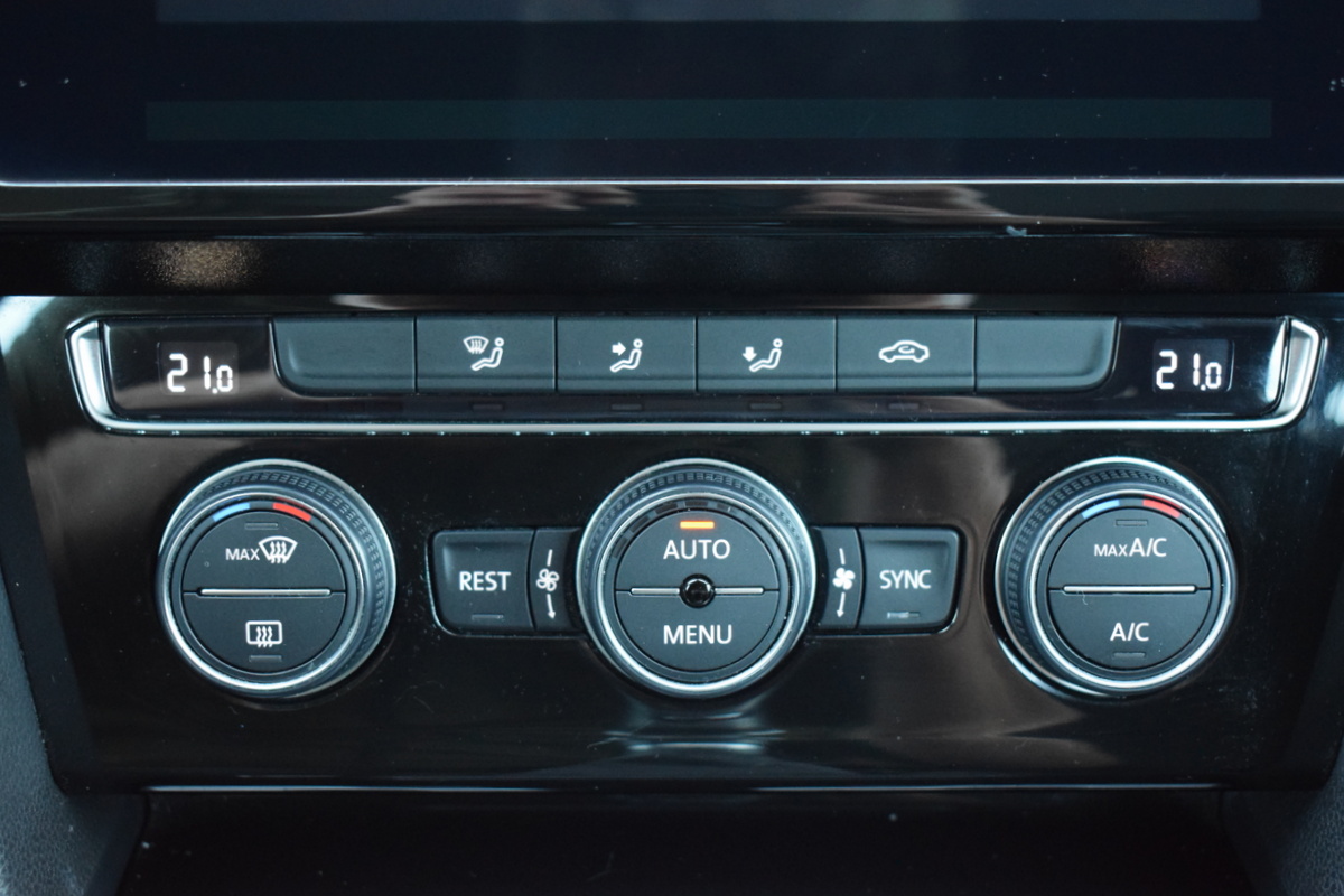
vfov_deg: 25.8
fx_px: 1960
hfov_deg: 37.9
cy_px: 448
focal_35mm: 52
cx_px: 672
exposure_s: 1/60
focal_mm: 35
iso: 4000
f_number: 4.5
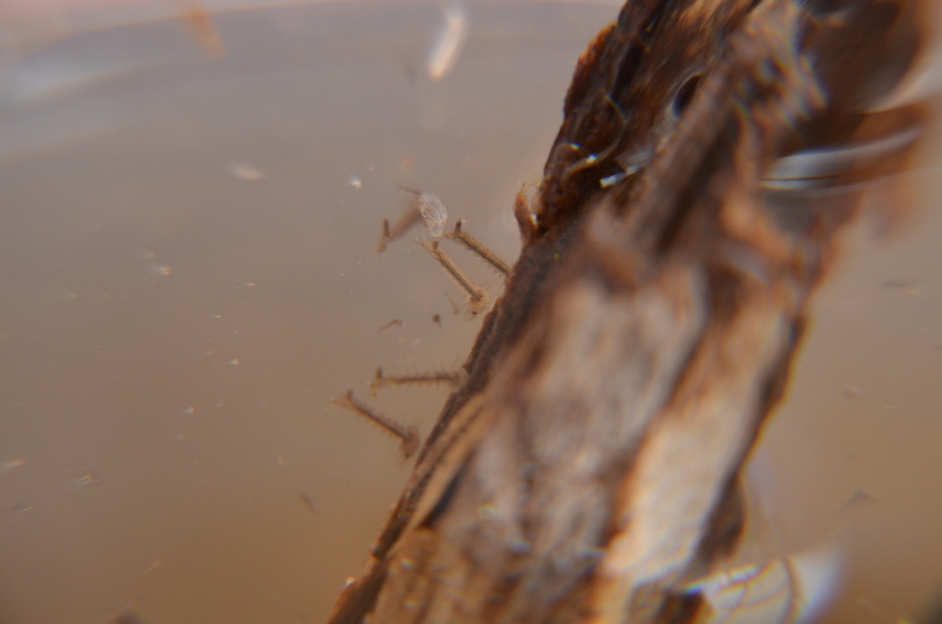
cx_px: 471
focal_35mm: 87
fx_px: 2272
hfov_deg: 23.4
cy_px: 312
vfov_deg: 15.6
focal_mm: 58
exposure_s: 1/160
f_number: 5
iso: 500
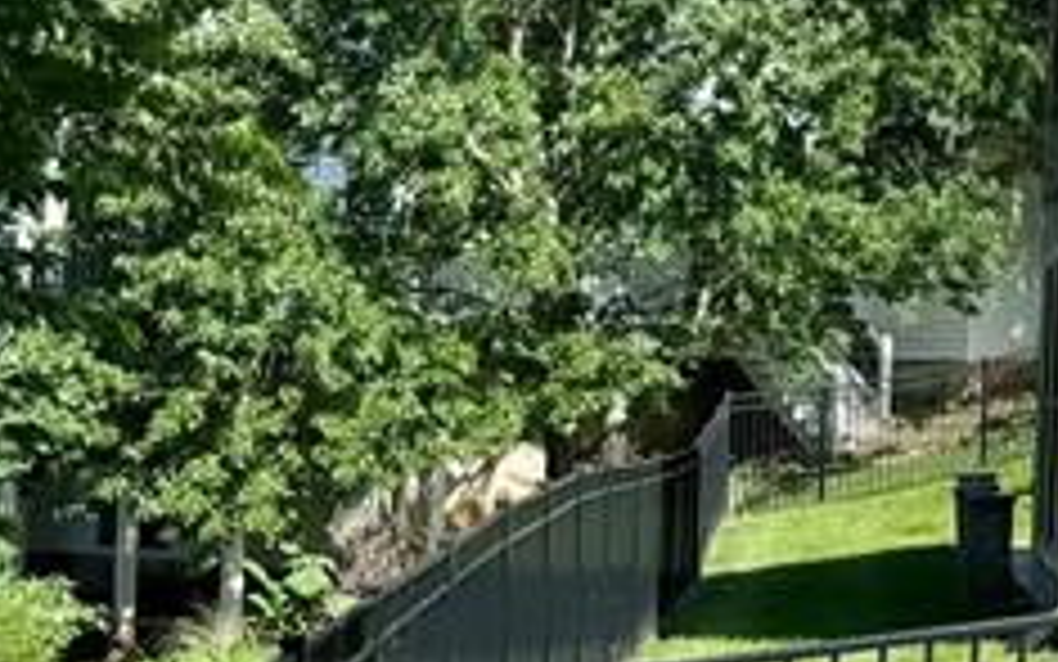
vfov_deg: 11.7
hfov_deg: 16.3
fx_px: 3201
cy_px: 95
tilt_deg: +4.6
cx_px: 1796
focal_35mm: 111
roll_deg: -0.5
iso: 80
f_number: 1.78
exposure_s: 1/3597
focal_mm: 6.76
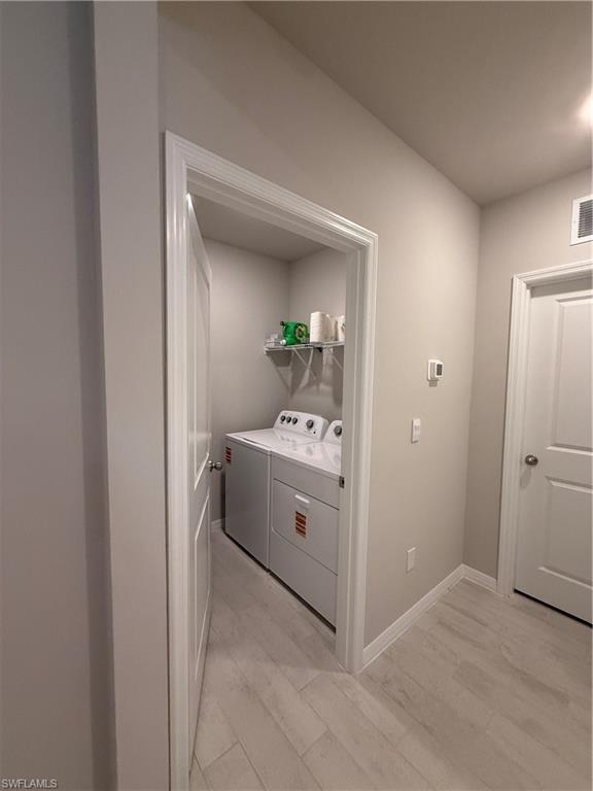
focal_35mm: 14
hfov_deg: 85.7
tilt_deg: -2.5
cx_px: 296
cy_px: 396
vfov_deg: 102.1
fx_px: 320
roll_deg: -1.1
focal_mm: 2.22
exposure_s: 1/120
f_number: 2.2
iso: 320
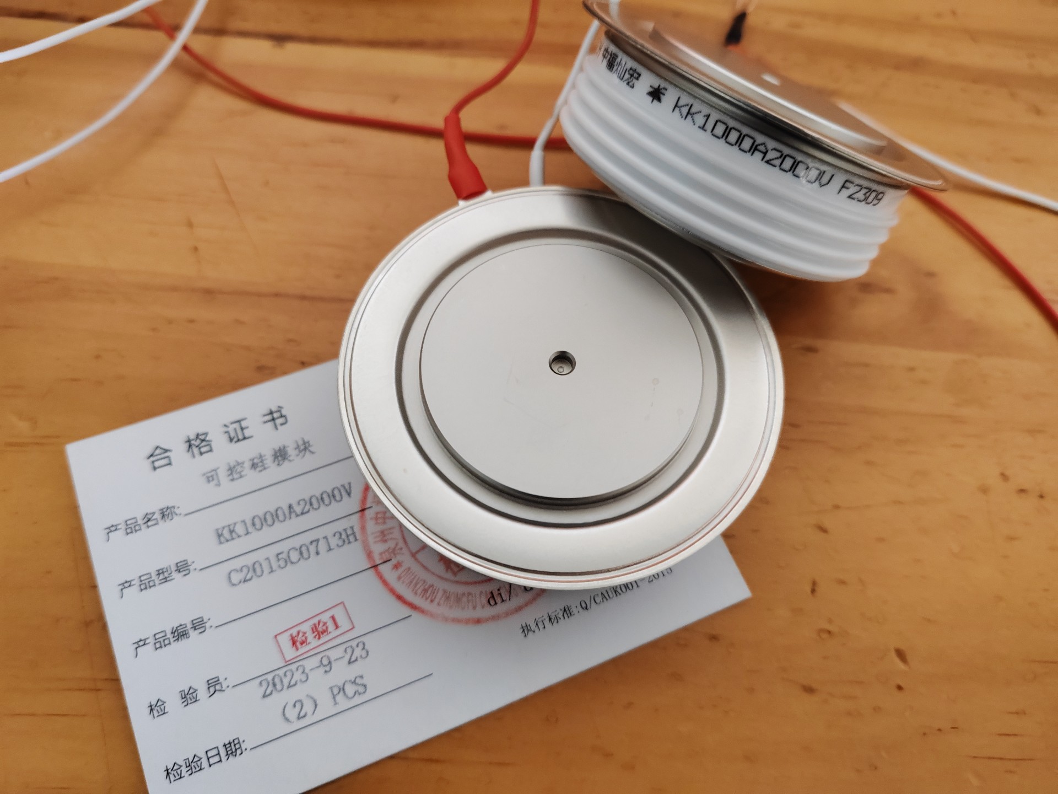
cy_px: 397
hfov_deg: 65.3
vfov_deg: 51.4
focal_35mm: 27
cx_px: 529
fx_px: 825
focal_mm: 6.14
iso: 4000
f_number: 1.8
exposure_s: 1/50
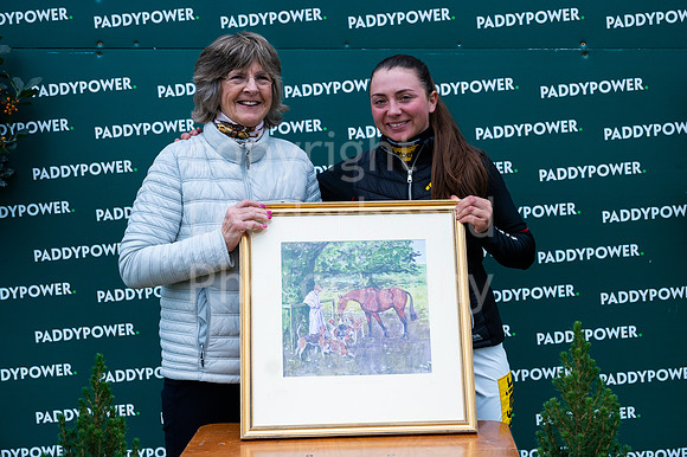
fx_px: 1203
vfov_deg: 21.5
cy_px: 202
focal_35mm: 63
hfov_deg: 31.9
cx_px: 362
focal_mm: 54
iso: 500
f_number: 4
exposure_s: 1/3200
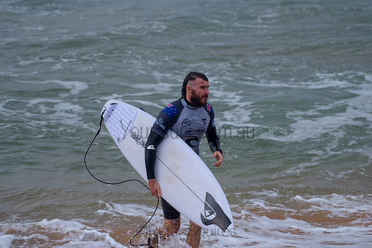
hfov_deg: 10.1
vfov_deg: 6.7
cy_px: 124
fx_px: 2108
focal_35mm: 204
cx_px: 186
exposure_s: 1/800
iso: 180
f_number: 5.6
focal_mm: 200
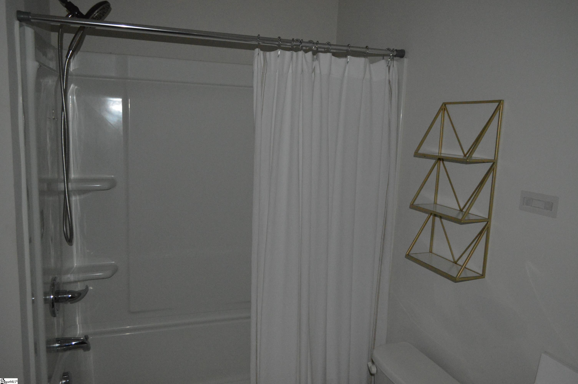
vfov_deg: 47.8
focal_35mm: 27
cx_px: 289
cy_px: 192
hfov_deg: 67.4
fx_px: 433
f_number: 3.5
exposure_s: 1/60
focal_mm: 18
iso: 3200
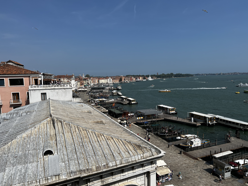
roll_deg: +1.9
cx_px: 124
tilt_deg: -5.6
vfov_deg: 53.1
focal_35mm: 26
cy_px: 93
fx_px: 186
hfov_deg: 67.3
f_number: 1.5
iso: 50
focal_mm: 5.7
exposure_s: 1/8696
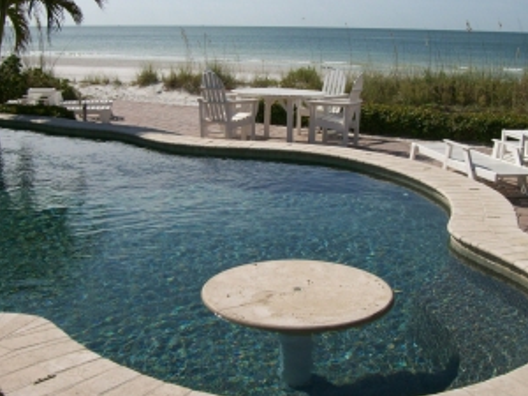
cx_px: 264
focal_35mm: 48
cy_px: 172
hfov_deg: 39.7
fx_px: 732
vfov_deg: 30.2
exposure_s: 1/1155
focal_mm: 6
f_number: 4.8
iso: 80
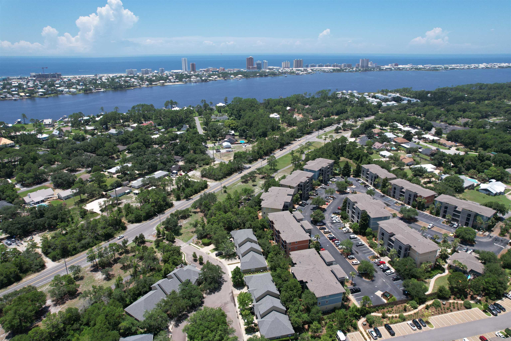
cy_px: 170
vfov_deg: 57.2
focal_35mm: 22
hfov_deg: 78.6
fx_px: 312
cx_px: 256
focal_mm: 8.38
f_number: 2.8
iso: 120
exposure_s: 1/2000
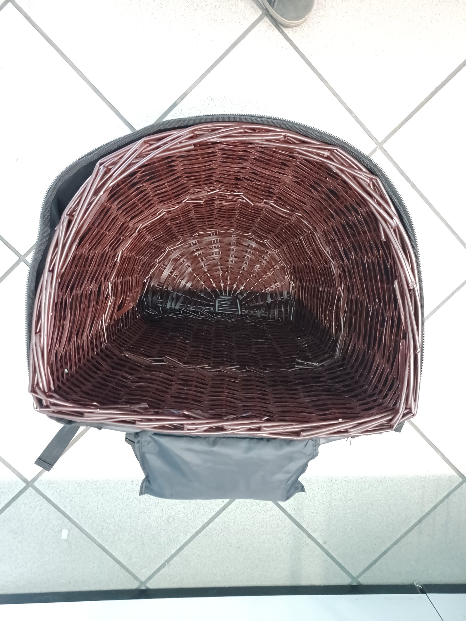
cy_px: 310
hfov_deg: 54.9
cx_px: 233
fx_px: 449
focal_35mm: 25
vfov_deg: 69.4
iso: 3200
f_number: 1.8
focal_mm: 4.6
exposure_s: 1/16.7
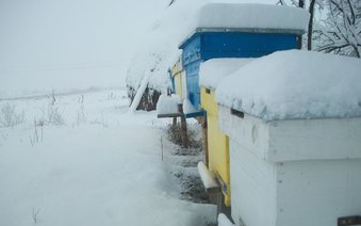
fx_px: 344
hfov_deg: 55.3
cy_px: 133
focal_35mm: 35
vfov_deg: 36.2
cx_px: 179
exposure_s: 1/400
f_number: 2.9
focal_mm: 5.7
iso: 80
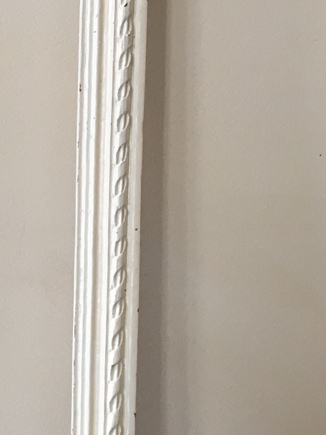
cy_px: 360
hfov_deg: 16.1
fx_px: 1080
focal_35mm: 86
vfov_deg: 22.4
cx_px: -120
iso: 40
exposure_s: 1/33
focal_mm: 4.15
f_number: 2.2
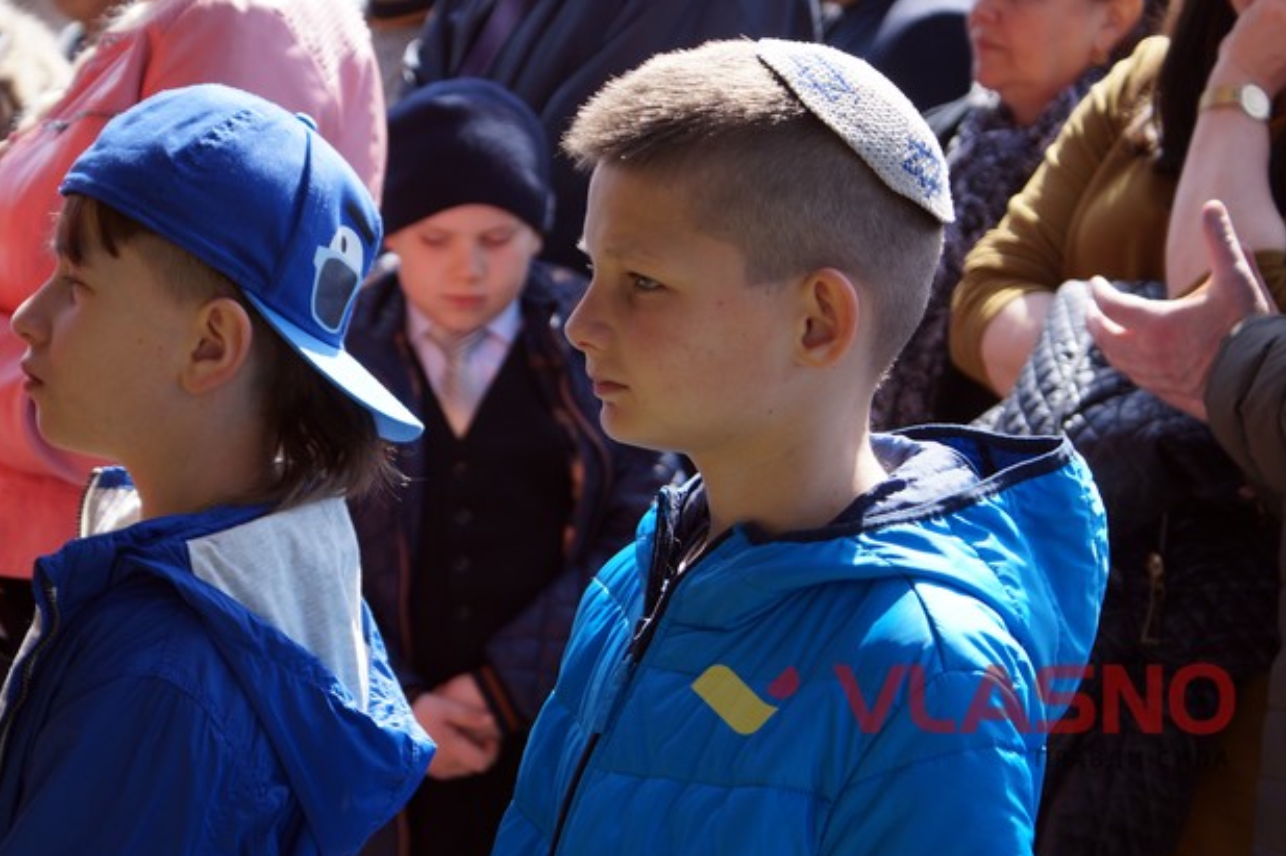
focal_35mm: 85
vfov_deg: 16.1
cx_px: 565
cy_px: 418
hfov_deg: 23.9
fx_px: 3035
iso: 125
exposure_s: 1/160
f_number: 5.6
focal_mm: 50
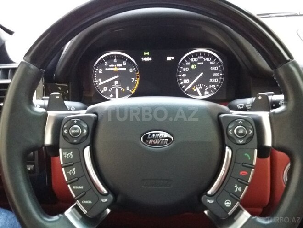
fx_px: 245
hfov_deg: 63.4
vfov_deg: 49.7
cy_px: 114
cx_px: 152
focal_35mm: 28
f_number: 1.9
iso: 640
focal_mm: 3.7
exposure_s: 1/17
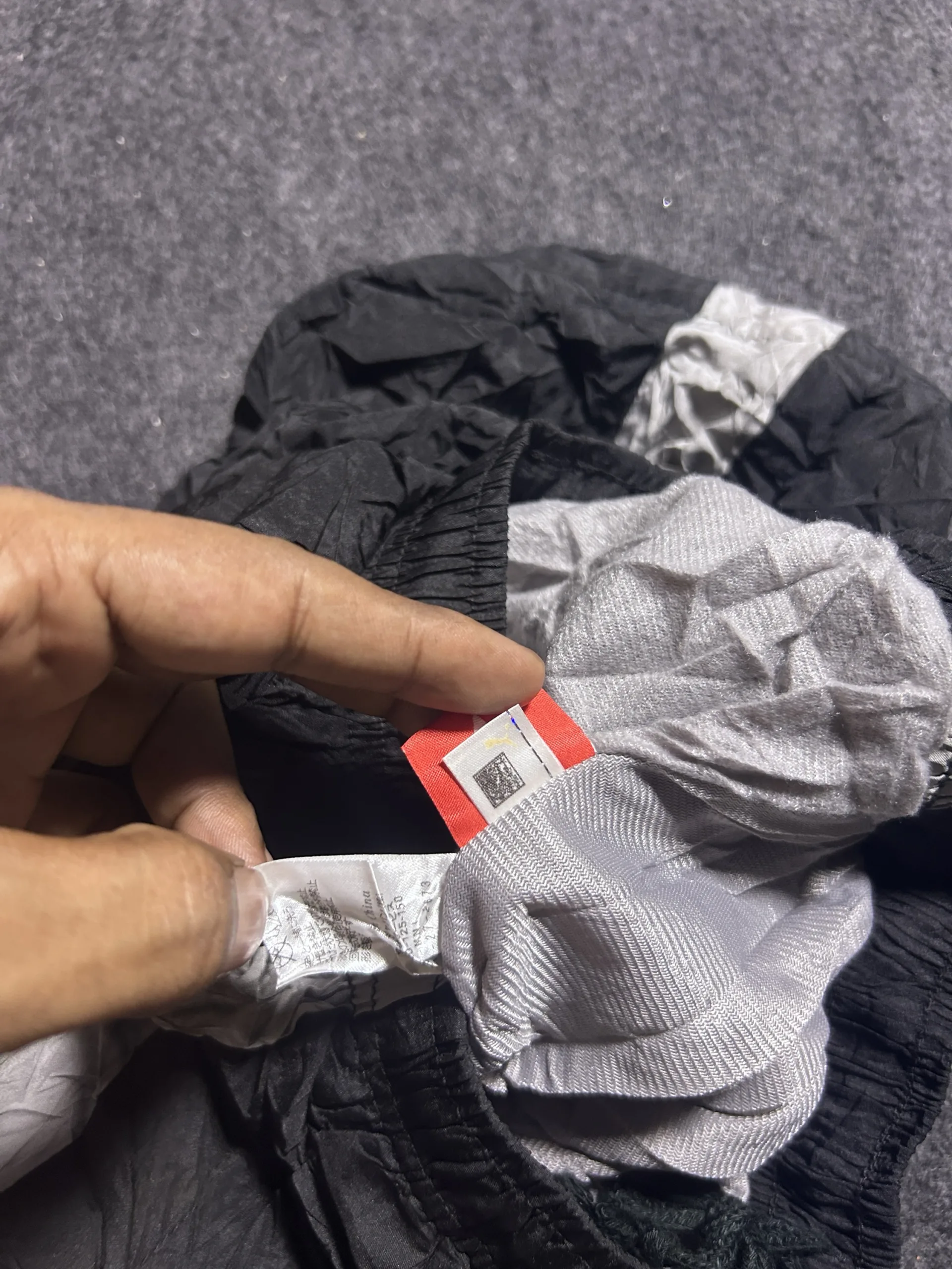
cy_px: 634
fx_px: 953
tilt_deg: -62.9
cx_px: 476
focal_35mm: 26
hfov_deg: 53.1
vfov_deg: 67.3
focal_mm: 5.7
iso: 250
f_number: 1.5
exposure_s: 1/50
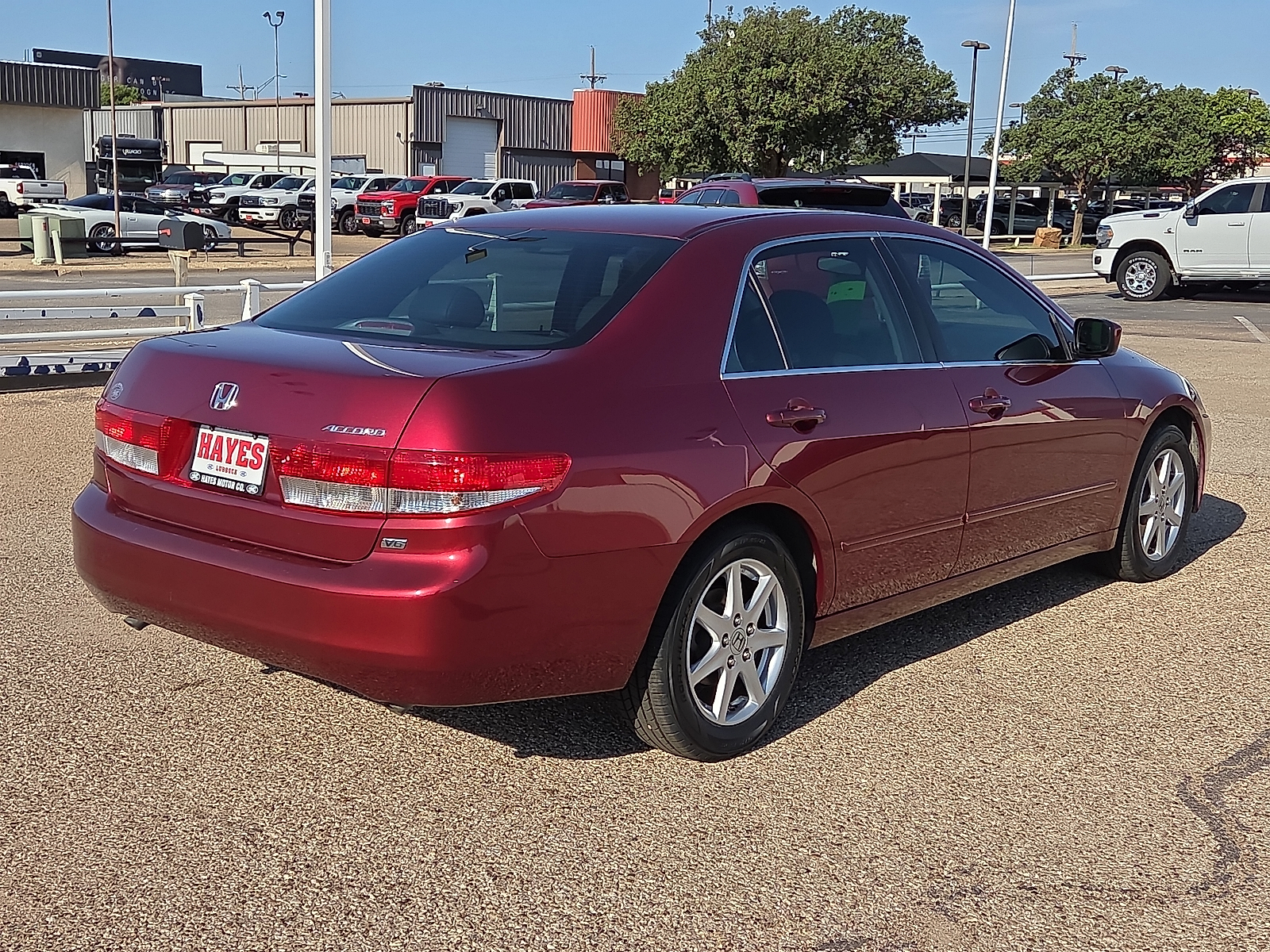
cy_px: 476
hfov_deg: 44.8
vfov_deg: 34.3
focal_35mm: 42
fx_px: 1541
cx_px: 635
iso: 25
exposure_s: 1/1667
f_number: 1.8
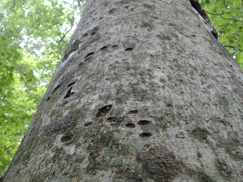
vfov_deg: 54.9
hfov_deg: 69.4
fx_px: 175
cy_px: 91
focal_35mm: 25
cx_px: 122
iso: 100
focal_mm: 4.5
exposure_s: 1/100
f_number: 2
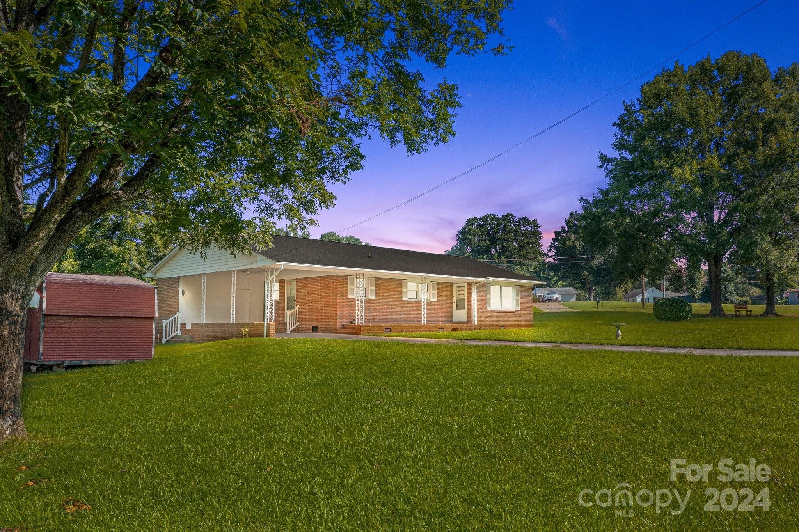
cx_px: 400
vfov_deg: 46.4
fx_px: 621
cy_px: 266
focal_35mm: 28
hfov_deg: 65.5
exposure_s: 1/320
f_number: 5.6
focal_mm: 10.26
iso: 100
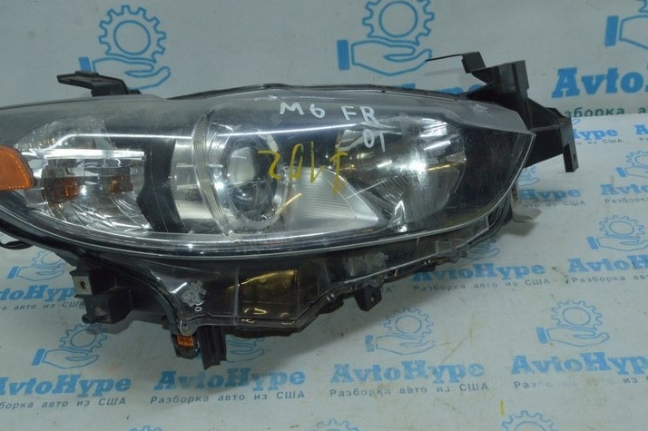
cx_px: 288
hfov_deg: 45.4
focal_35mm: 43
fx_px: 773
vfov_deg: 30.8
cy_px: 133
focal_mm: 20
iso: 1100
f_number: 16
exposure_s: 1/40
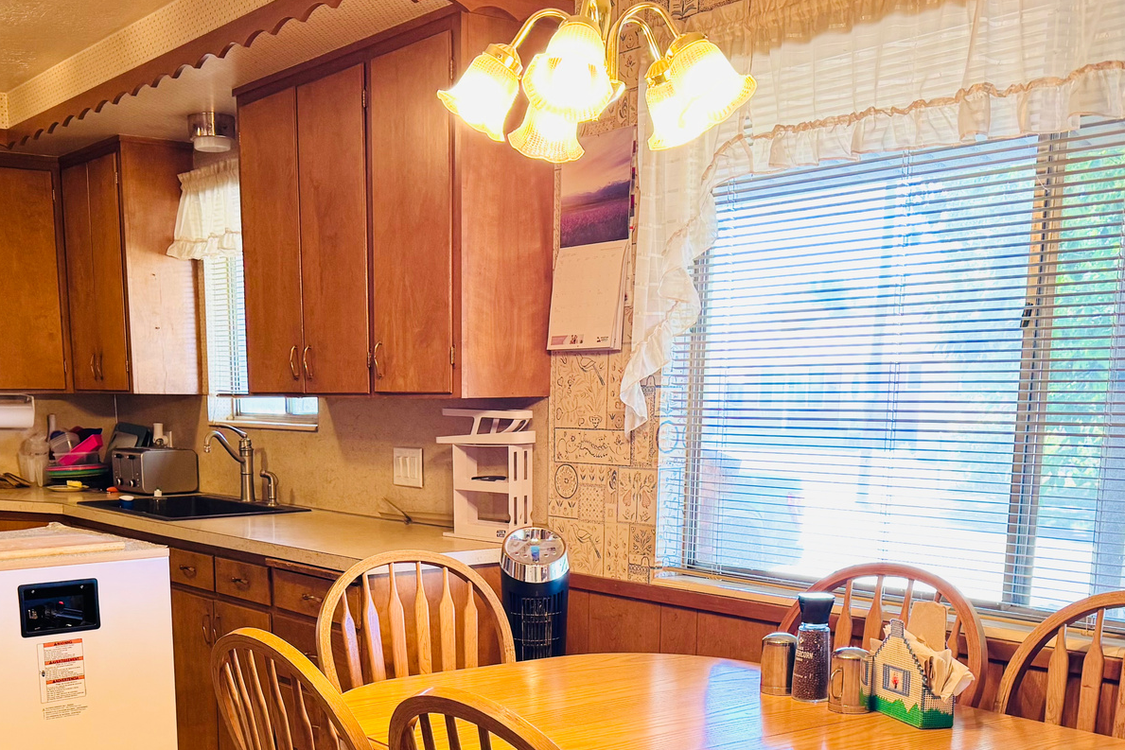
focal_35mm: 43
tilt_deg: -11.3
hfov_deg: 45.1
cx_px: 427
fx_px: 1344
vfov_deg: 30.1
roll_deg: +0.8
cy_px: 646
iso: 125
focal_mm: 6.76
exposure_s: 1/60
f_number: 1.78
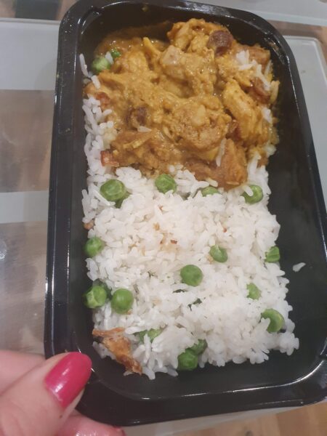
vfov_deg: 67.3
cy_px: 218
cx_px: 164
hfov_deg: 53.1
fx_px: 327
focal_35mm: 26
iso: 500
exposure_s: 1/50
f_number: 2.4
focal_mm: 4.32
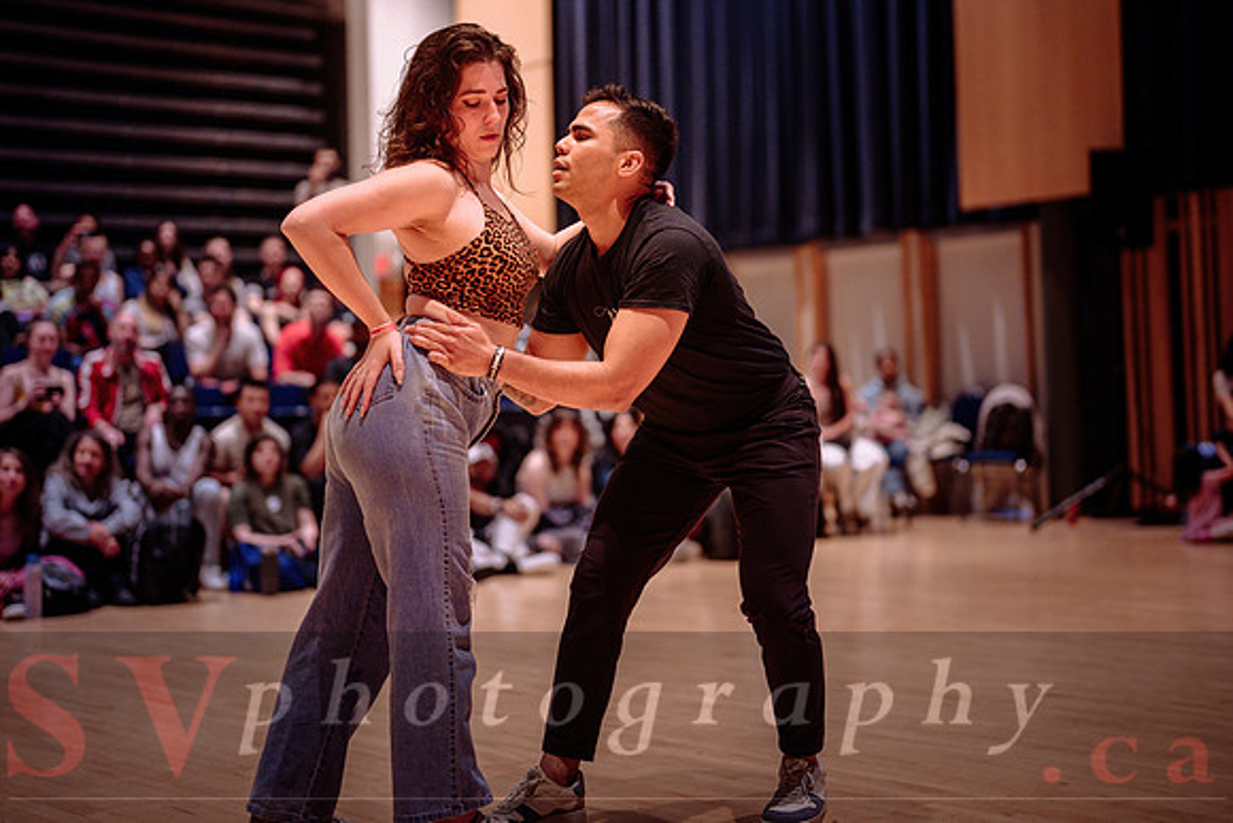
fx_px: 1896
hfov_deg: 36.0
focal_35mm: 55
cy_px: 368
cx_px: 616
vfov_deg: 24.5
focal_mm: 50
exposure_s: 1/250
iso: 1600
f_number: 1.2
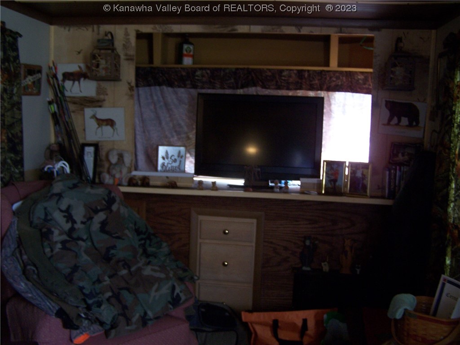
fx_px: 505
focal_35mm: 38
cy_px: 172
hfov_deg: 49.0
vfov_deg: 37.7
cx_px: 230
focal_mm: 6.3
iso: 140
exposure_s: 1/30
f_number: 2.8
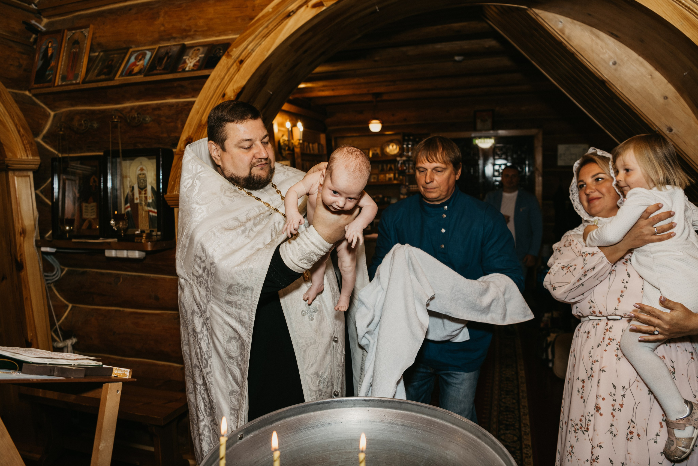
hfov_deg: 69.4
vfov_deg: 49.6
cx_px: 349
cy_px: 233
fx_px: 504
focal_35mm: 26
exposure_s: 1/160
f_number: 3.5
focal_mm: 26
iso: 250
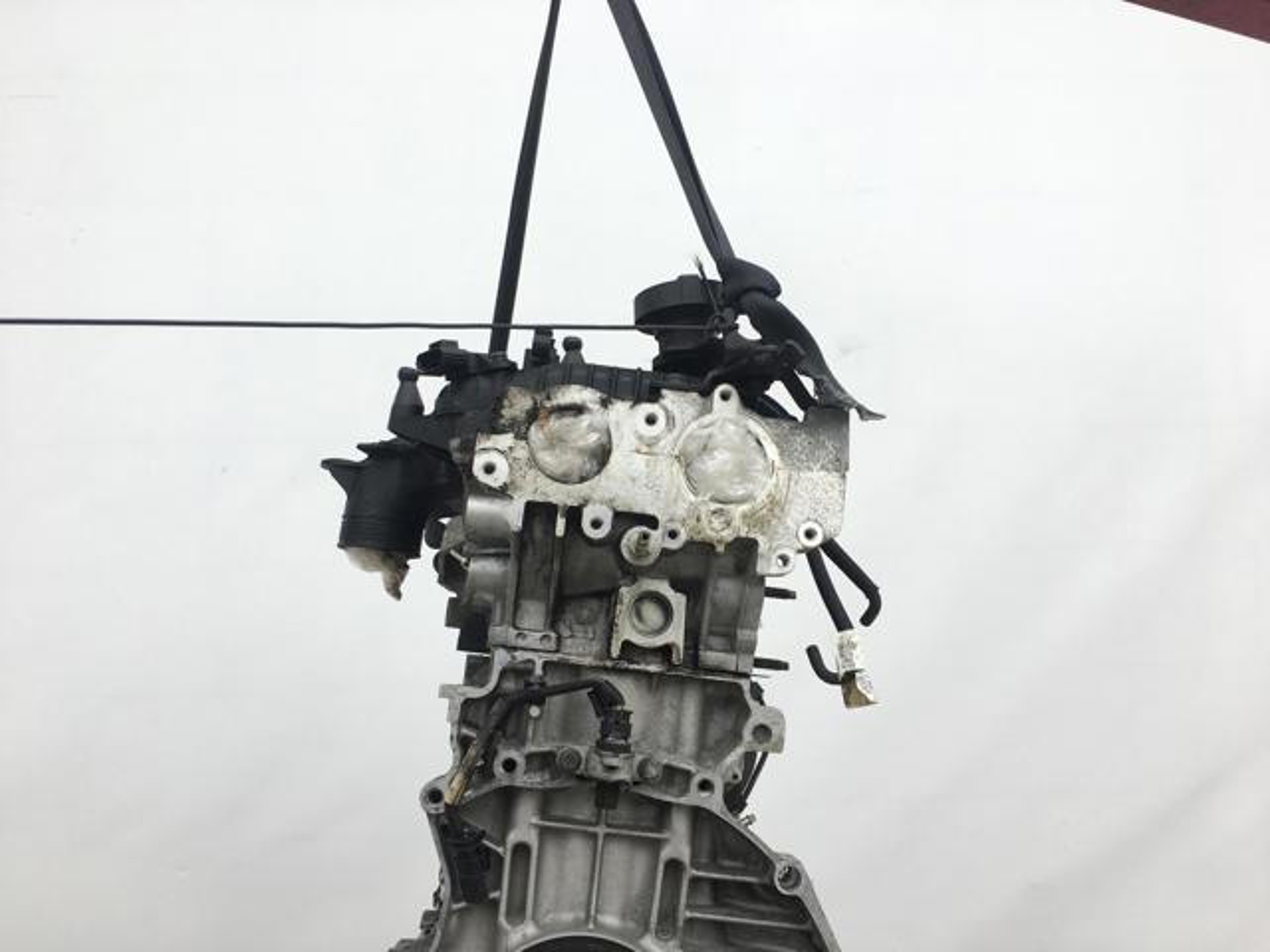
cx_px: 635
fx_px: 1064
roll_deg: +1.5
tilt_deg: +5.7
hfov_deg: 61.7
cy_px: 476
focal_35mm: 29
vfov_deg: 48.2
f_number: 2.2
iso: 25
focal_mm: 4.15
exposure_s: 1/746
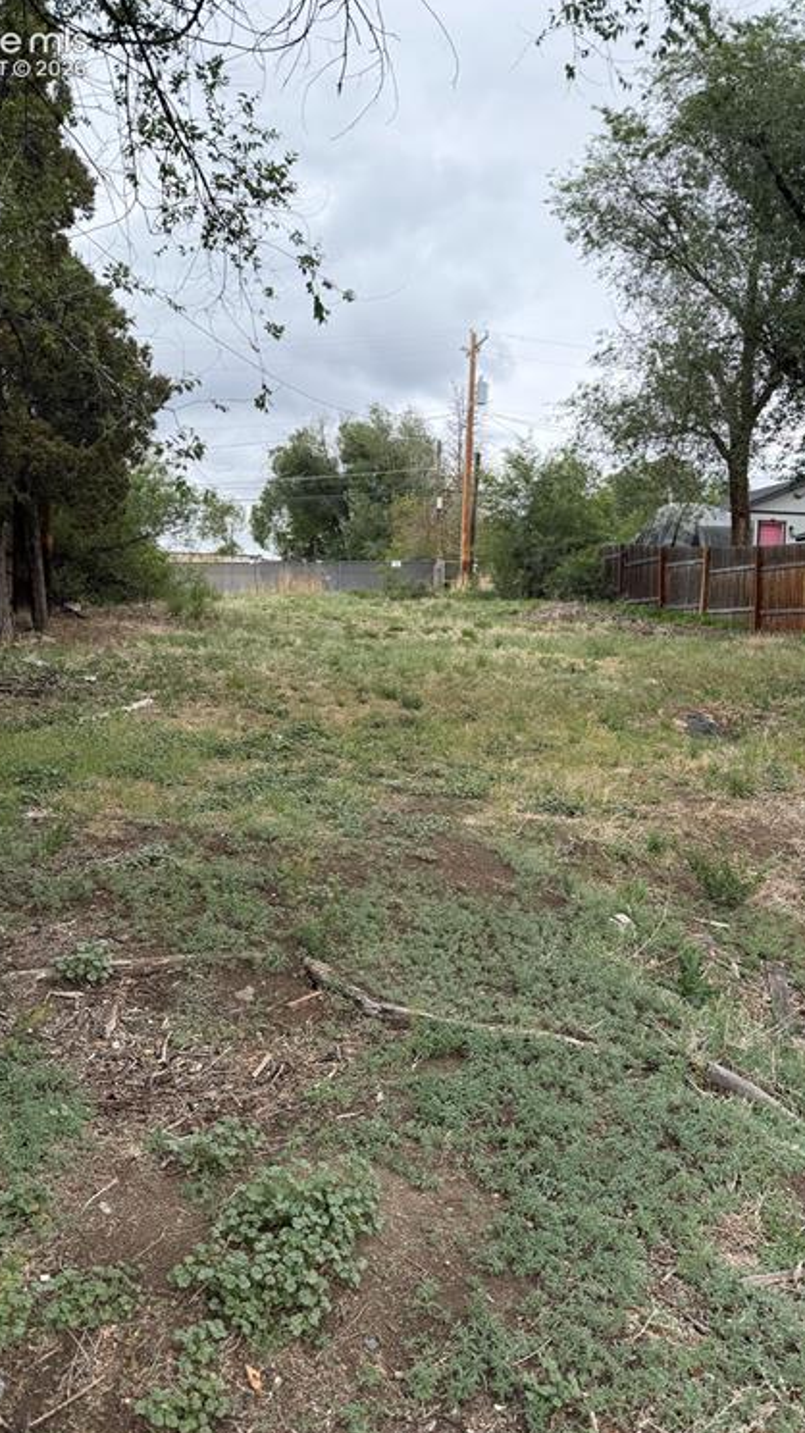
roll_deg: +0.0
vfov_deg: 69.9
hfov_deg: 42.8
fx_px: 1026
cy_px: 720
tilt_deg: -4.3
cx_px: 431
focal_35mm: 27
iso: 80
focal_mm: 6.76
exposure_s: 1/2907
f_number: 1.78
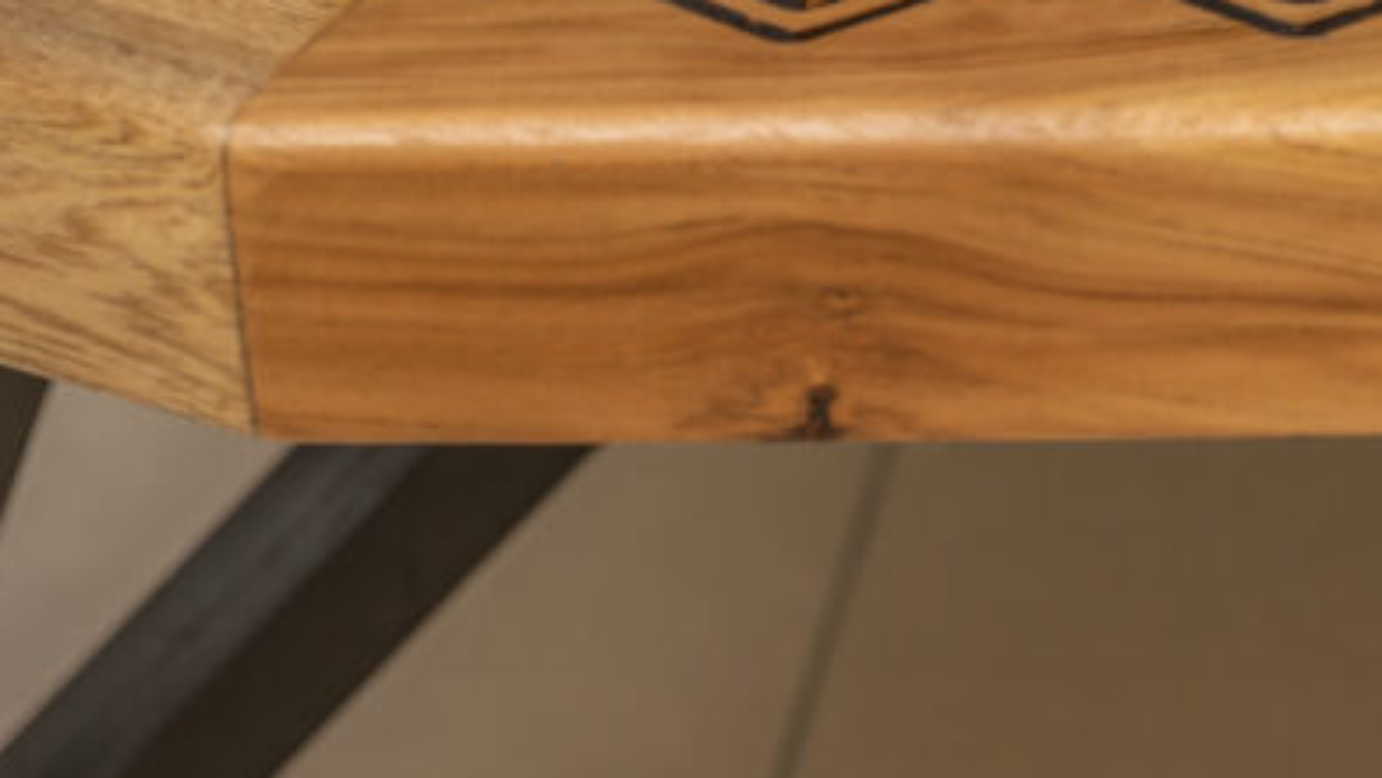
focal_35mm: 192
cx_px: 1796
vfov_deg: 6.3
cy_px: -34
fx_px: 7036
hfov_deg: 11.0
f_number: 4.5
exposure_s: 1/160
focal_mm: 70
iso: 125
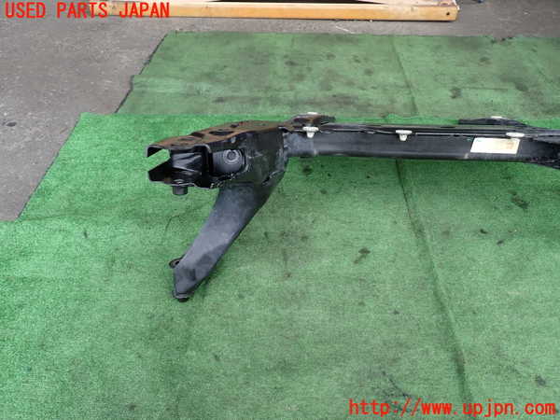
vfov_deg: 54.9
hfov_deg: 69.4
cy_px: 210
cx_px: 280
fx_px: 404
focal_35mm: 25
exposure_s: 1/200
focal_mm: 4.5
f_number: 2.8
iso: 100
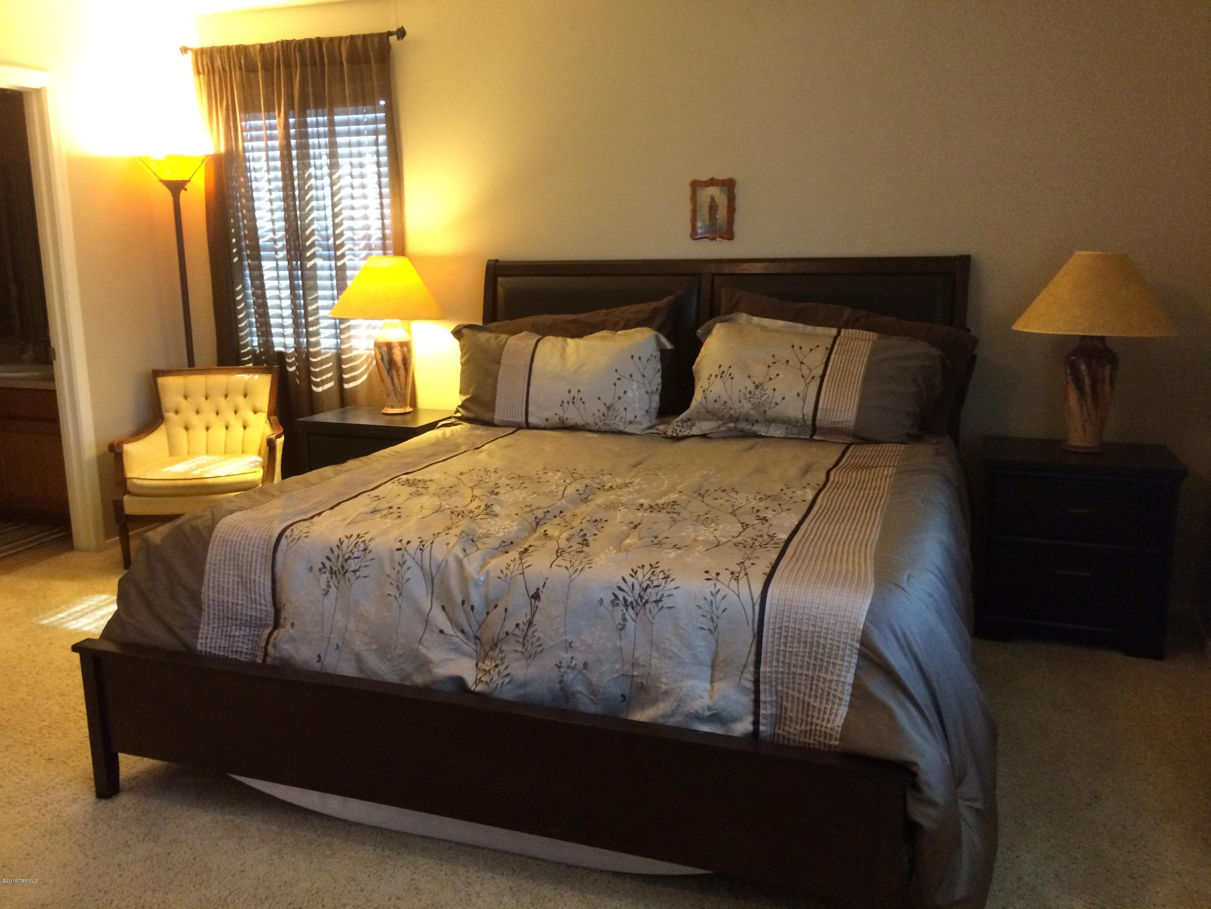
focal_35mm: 29
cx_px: 606
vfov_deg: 48.2
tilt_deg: -12.4
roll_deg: +1.1
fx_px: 1015
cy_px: 454
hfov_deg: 61.7
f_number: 2.2
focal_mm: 4.15
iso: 320
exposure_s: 1/24
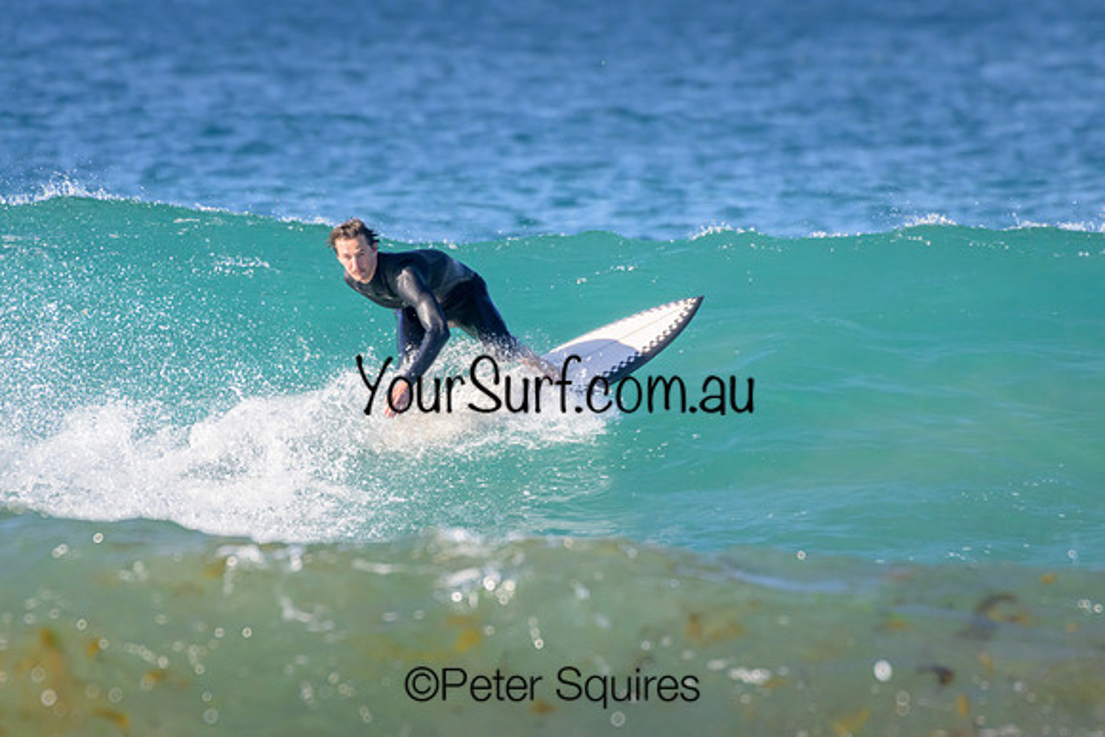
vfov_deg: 1.6
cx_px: 552
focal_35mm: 850
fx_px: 26095
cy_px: 368
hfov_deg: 2.4
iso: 2200
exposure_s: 1/2000
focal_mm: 850
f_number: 11
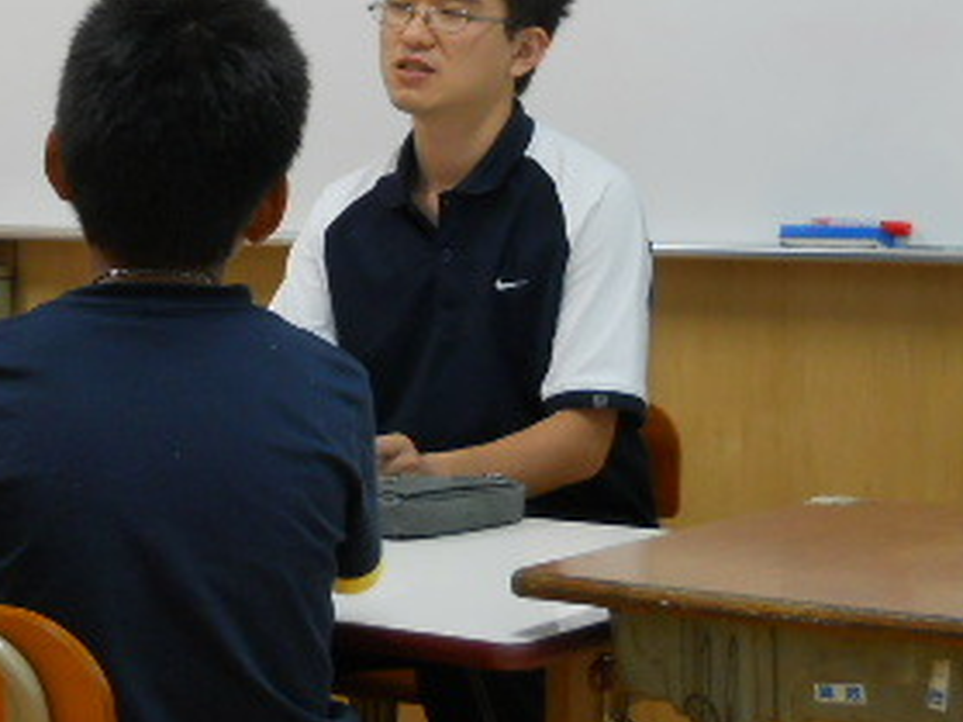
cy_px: 155
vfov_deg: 15.6
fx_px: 2614
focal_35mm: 94
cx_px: 138
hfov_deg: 20.5
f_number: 3.1
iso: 200
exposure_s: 1/30
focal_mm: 6.72
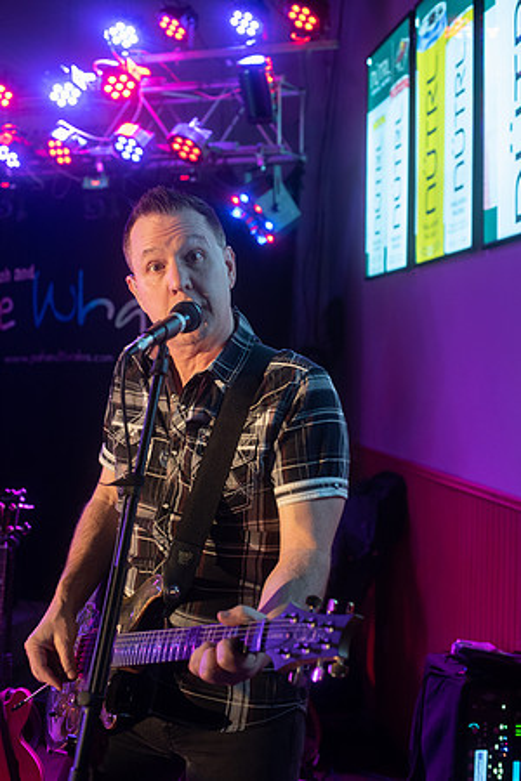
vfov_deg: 39.6
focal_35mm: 50
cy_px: 390
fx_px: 1085
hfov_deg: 27.0
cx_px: 260
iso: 2000
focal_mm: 50
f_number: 3.5
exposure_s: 1/60
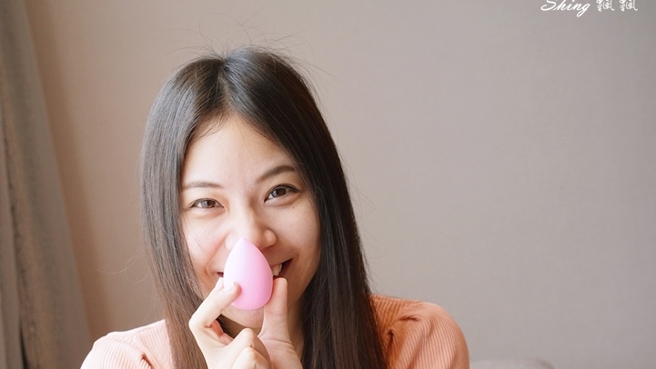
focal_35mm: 77
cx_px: 211
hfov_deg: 27.3
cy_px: 280
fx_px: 1340
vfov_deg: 15.6
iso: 320
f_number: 5.6
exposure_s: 1/60
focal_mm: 53
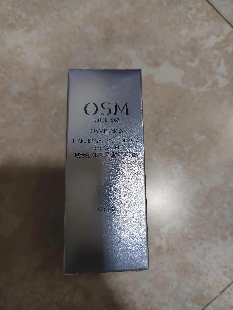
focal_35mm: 24
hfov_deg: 56.8
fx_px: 215
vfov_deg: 71.6
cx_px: 116
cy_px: 155
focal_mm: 5.56
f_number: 1.88
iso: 977
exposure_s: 1/50
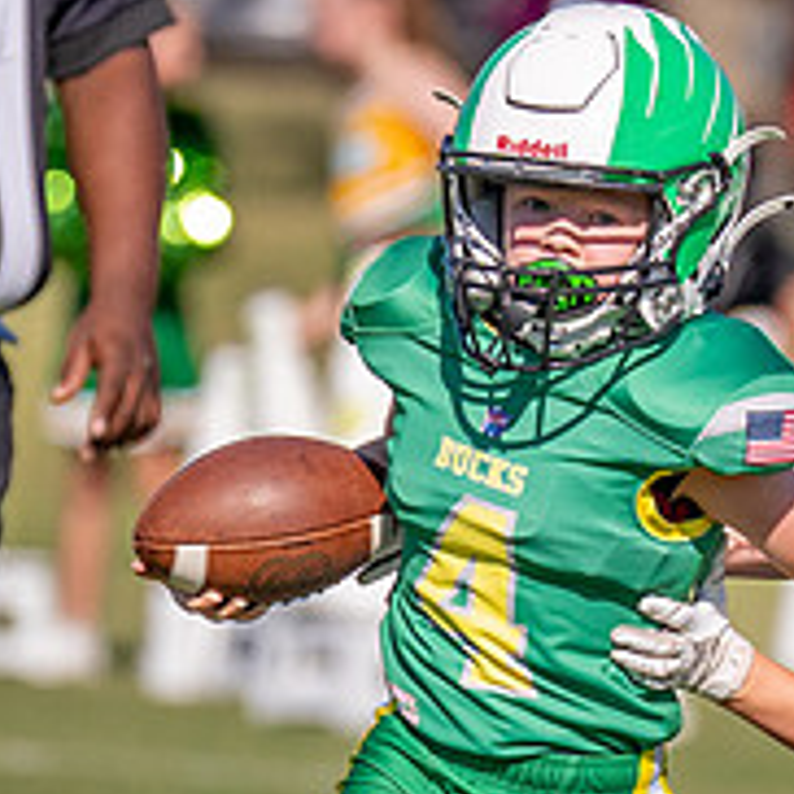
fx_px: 34826
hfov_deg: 1.3
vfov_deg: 1.3
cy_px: 707
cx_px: 526
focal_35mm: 1342
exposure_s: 1/6400
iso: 250
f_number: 2.8
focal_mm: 200
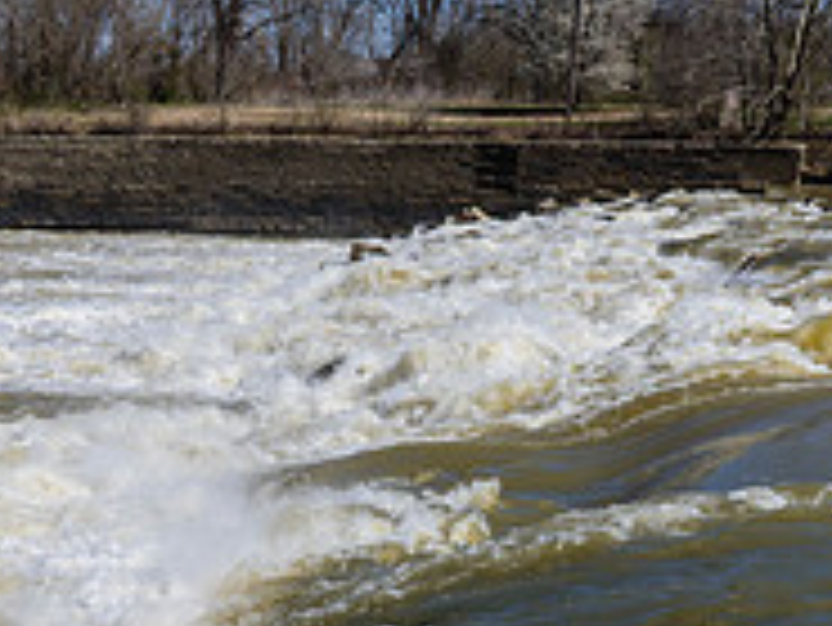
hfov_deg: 25.6
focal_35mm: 74
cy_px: 817
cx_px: 117
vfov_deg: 18.5
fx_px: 1780
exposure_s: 1/320
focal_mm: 24
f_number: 10
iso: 100
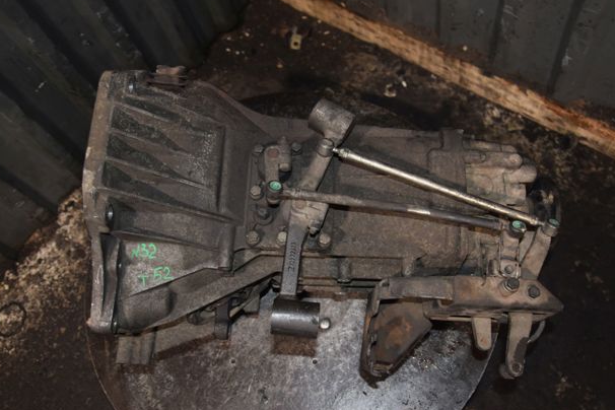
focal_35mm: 38
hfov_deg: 50.7
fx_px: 649
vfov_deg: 35.1
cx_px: 292
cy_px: 200
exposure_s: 1/60
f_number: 5
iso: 800
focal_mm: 24
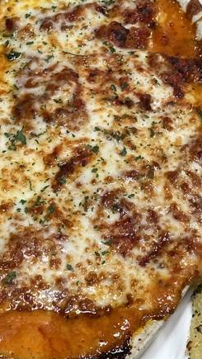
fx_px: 894
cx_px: 76
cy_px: 181
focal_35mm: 94
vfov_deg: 22.7
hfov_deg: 12.9
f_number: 2.2
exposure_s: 1/40
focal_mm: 7.5
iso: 160
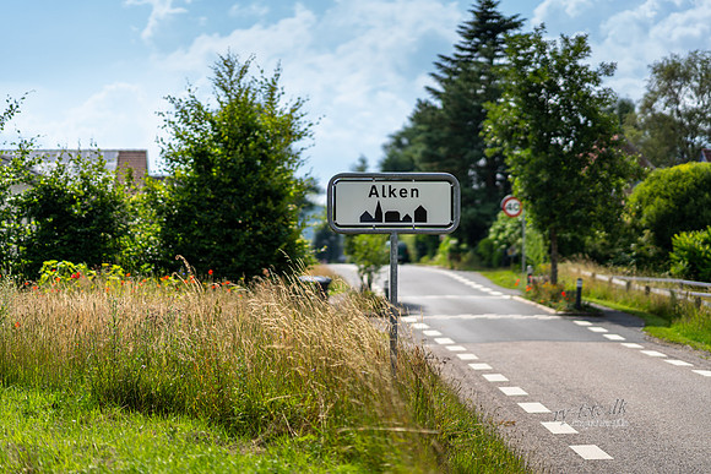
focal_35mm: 85
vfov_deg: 16.1
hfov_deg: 23.9
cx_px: 356
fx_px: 1679
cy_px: 237
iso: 50
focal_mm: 85
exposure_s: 1/5000
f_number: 1.4
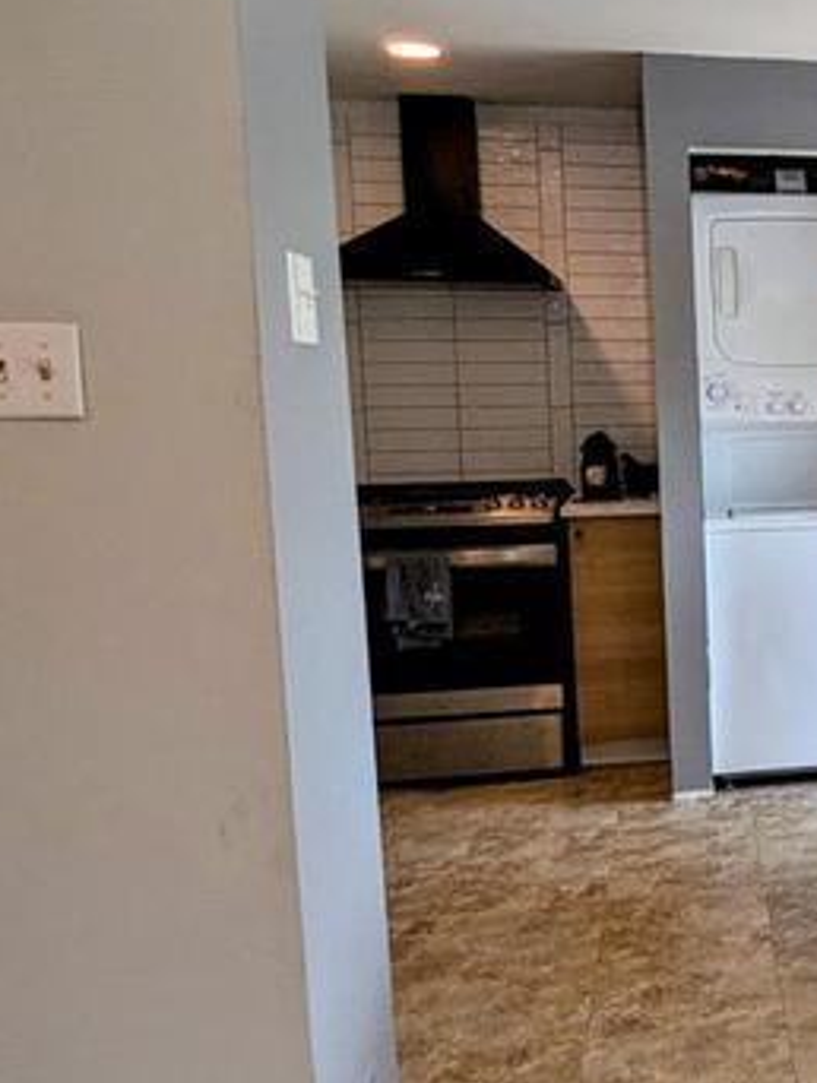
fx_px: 1285
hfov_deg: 28.4
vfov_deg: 45.6
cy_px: 494
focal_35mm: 41
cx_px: 1081
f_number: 2.2
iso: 58
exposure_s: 1/171
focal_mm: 1.95
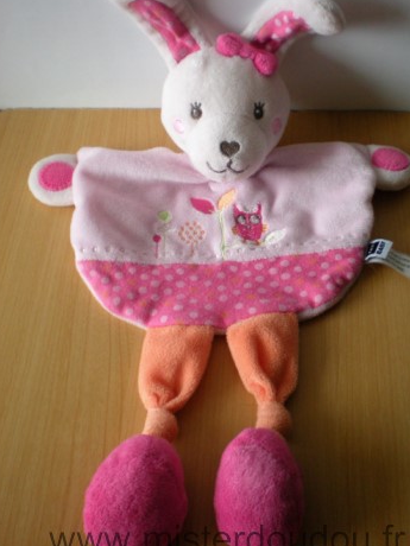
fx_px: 679
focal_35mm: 43
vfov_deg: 43.8
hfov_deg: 33.6
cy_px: 254
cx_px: 226
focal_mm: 6.3
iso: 200
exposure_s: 1/37.5
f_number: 3.1
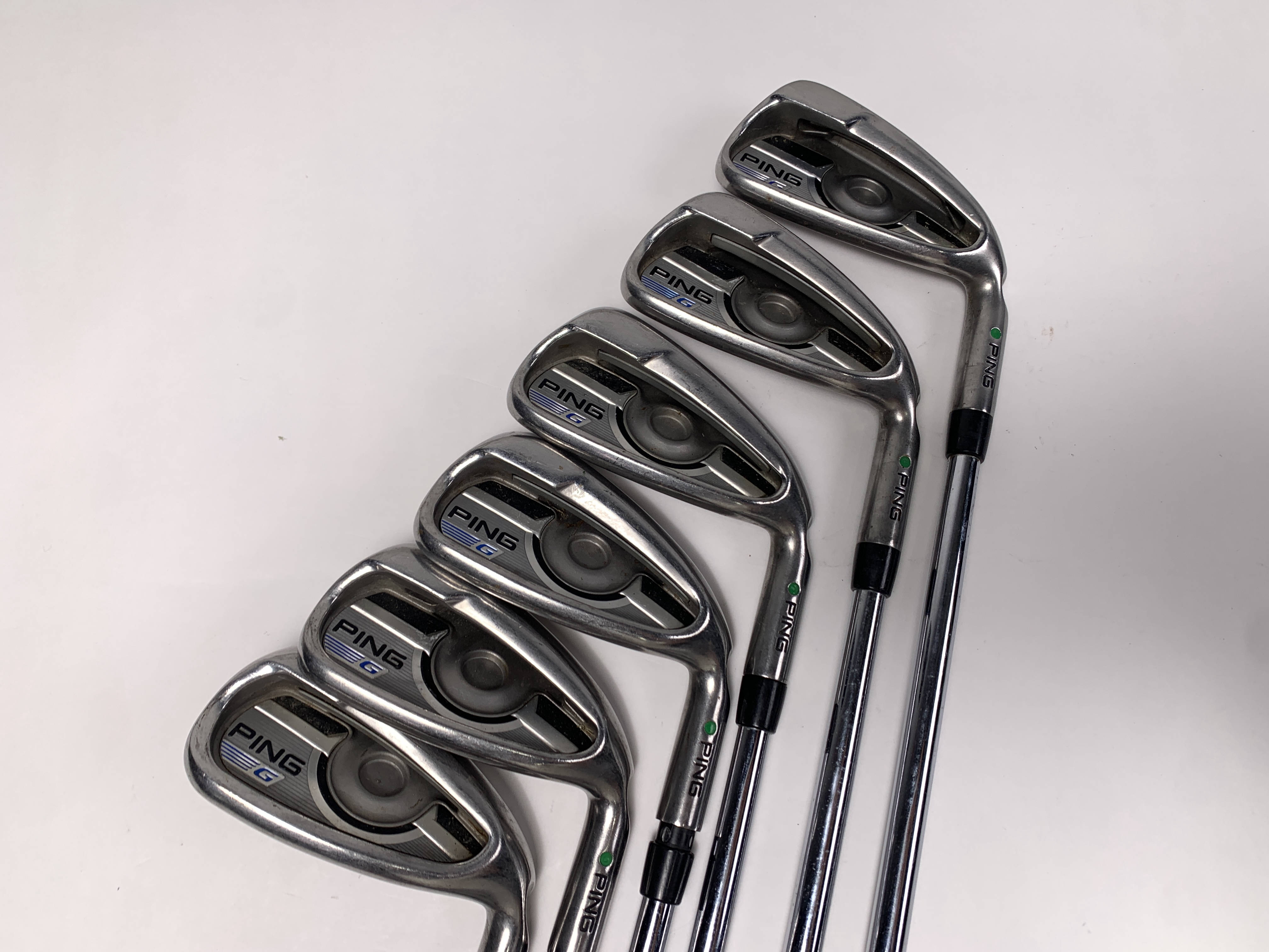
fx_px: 953
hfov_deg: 67.3
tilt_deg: -71.9
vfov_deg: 53.1
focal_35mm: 26
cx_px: 634
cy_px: 476
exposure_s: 1/177
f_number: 1.8
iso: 25
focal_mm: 4.25
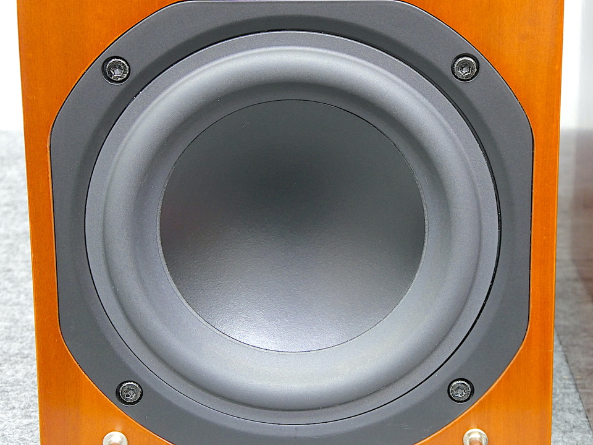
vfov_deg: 14.0
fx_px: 1816
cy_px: 222
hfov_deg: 18.5
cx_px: 296
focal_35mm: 106
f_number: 5.1
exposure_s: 1/1.3
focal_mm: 19
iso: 200
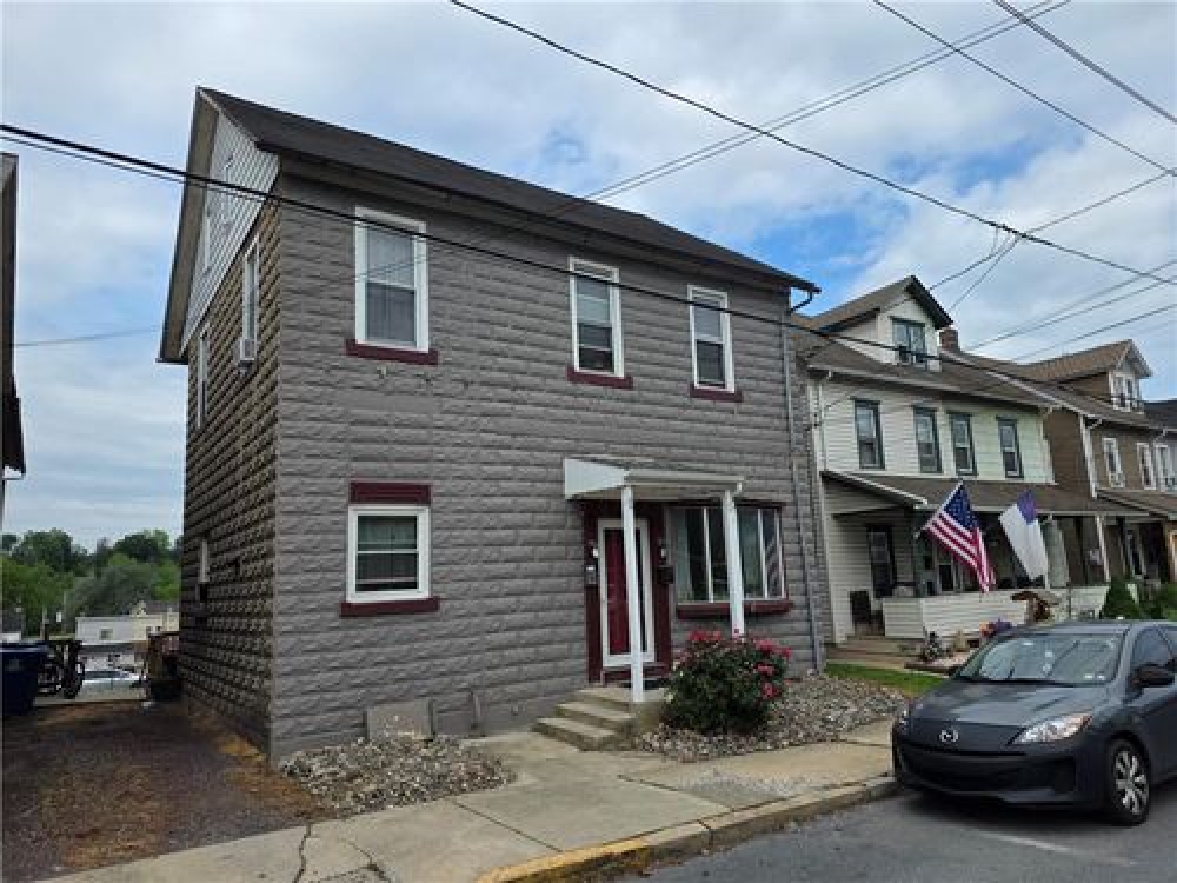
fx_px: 782
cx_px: 588
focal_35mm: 23
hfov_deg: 73.9
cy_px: 442
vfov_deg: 58.9
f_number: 1.7
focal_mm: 6.25
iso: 80
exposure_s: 1/4539
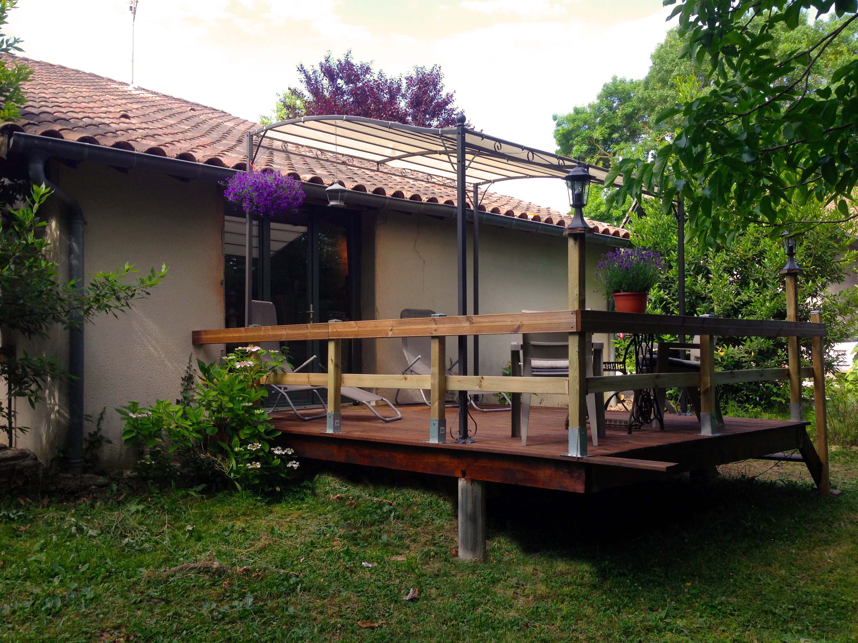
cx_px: 429
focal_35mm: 33
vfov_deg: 42.9
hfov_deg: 55.4
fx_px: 818
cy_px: 322
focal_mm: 4.12
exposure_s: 1/259
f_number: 2.4
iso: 50
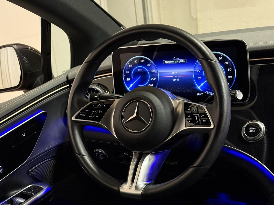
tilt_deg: -14.2
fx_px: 491
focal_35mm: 62
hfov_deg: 31.1
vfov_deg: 23.6
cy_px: 122
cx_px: 106
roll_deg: +7.9
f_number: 1.78
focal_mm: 6.76
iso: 400
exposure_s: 1/40
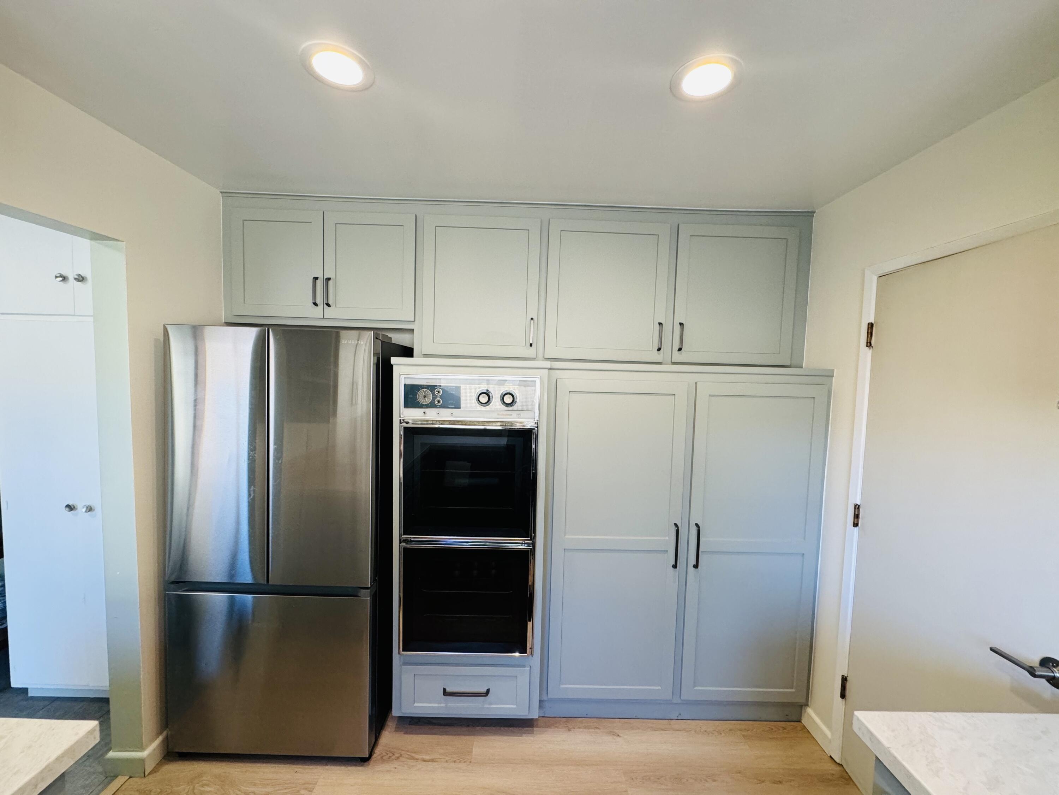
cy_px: 398
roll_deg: -2.0
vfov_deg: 85.7
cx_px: 530
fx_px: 428
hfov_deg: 102.1
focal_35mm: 14
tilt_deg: -4.0
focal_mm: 2.22
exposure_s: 1/120
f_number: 2.2
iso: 250
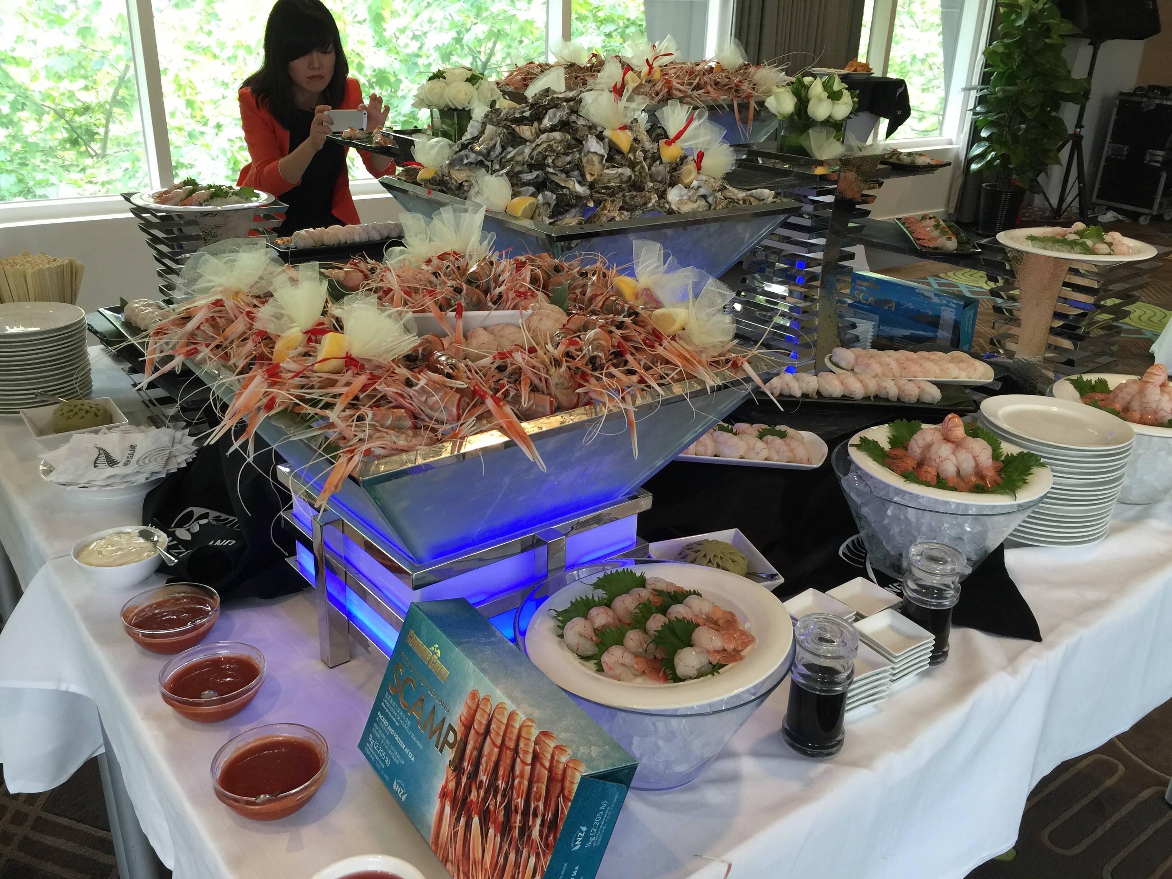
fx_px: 982
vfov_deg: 48.2
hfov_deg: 61.7
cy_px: 440
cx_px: 586
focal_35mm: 29
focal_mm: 4.15
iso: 40
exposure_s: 1/30
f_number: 2.2
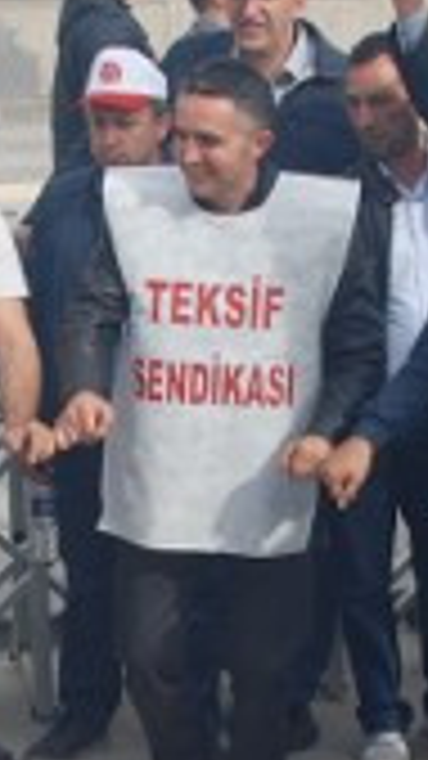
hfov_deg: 9.0
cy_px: 616
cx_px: 162
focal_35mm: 134
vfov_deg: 15.9
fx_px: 2705
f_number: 7.1
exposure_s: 1/200
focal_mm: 18
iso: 100
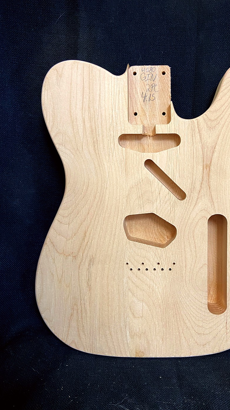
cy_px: 210
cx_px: 156
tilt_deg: -9.5
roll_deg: +1.4
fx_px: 314
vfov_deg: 66.1
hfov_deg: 39.6
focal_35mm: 29
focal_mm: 4.25
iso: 160
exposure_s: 1/60
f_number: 1.8
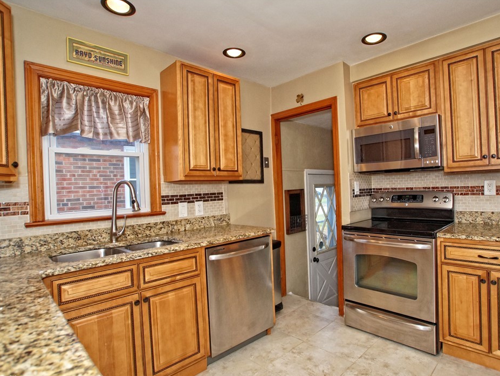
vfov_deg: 70.0
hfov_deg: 85.8
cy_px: 193
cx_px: 272
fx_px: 268
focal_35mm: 19
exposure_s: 1/160
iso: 800
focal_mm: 11
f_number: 4.5
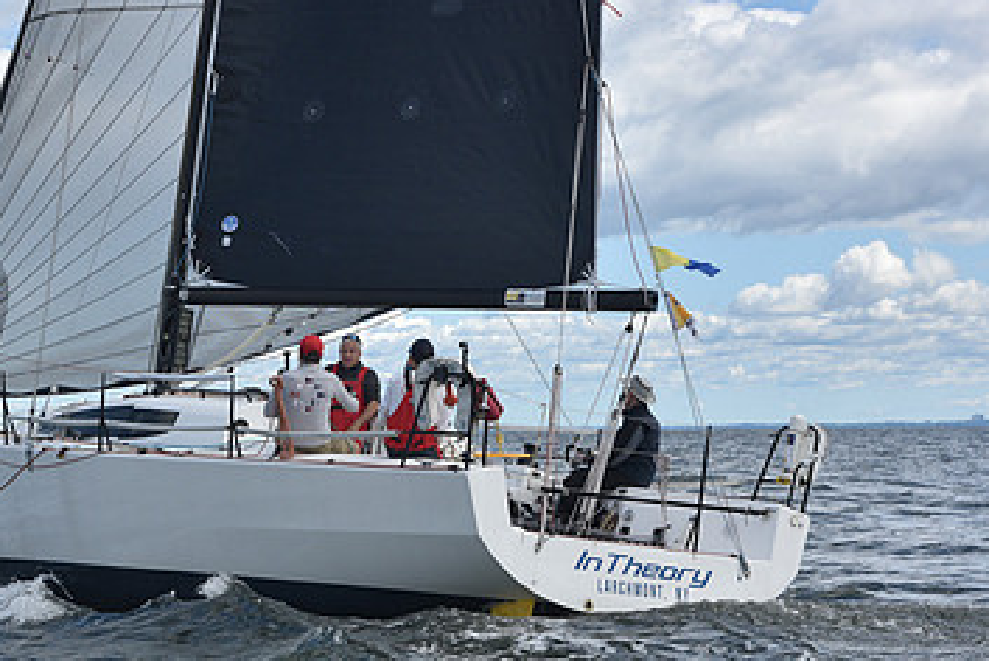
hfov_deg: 17.7
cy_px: 441
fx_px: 3162
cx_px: 308
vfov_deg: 11.9
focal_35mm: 115
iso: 250
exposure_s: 1/800
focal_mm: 70
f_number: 8
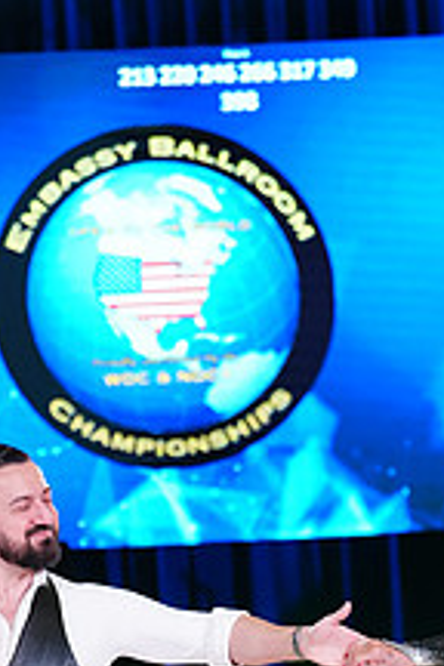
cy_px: 792
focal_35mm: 239
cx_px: 421
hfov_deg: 5.7
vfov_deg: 8.5
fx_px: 4421
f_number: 2.8
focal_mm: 89
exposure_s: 1/400
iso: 2000
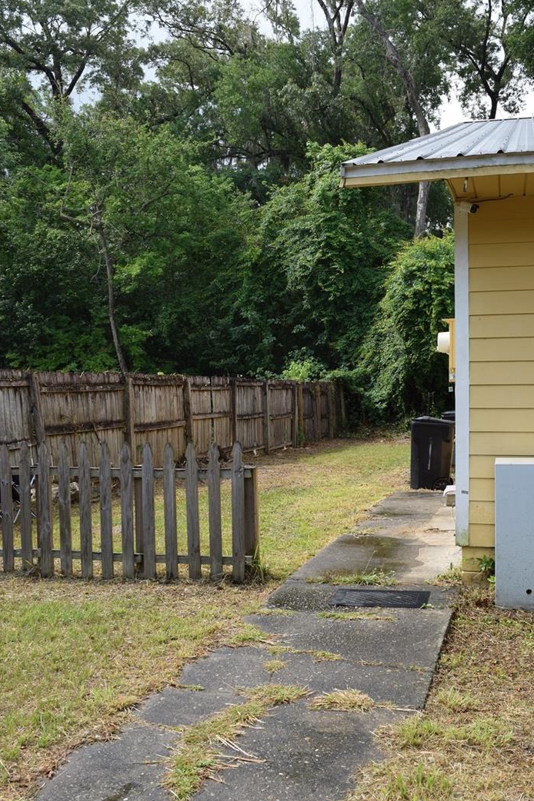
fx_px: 846
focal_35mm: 38
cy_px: 432
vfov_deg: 50.7
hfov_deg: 35.0
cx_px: 299
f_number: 8
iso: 200
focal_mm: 22
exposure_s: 1/250
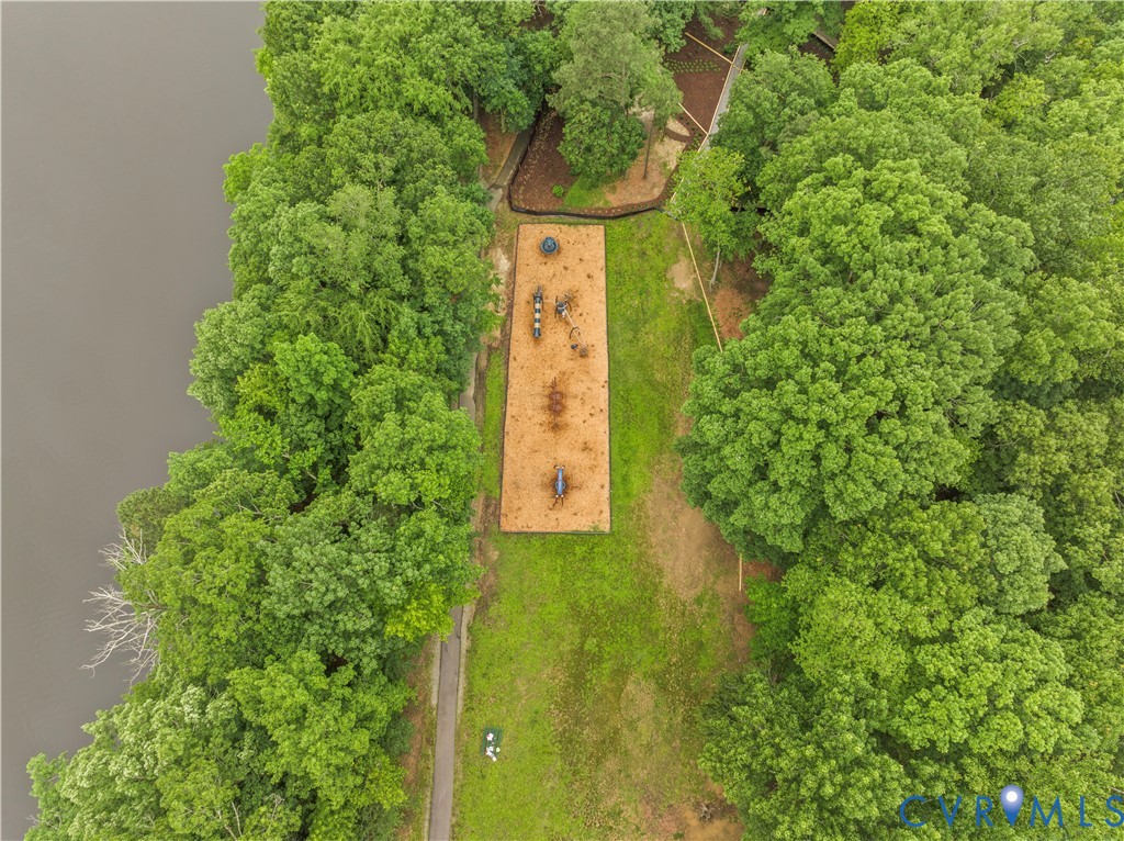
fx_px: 779
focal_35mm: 24
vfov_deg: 56.7
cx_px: 562
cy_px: 420
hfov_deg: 71.6
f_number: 8
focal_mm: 12.29
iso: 100
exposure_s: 1/20
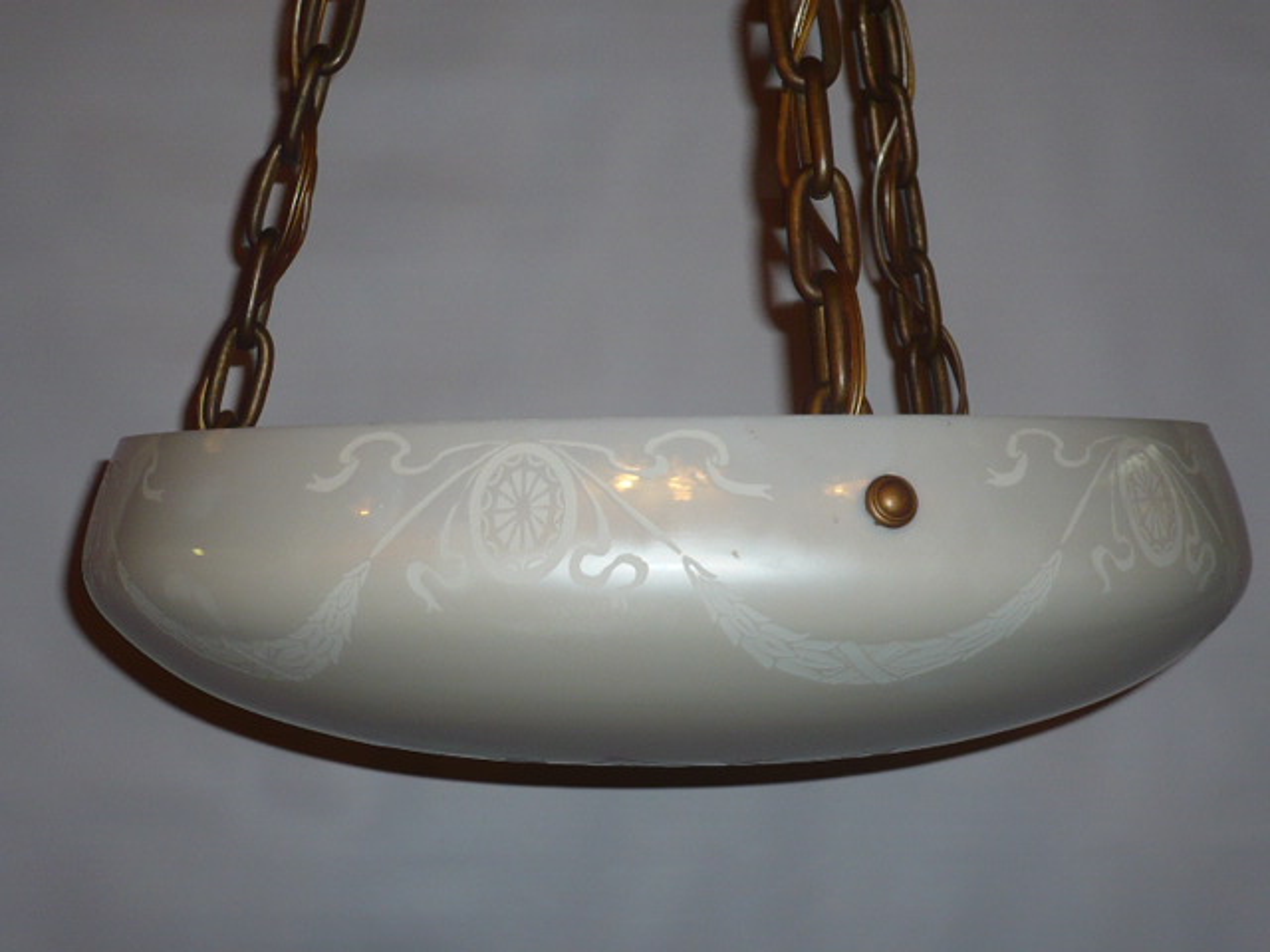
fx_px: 2752
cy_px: 476
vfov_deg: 19.6
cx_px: 635
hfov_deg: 26.0
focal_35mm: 75
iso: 100
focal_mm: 9.1
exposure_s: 1/30
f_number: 3.5
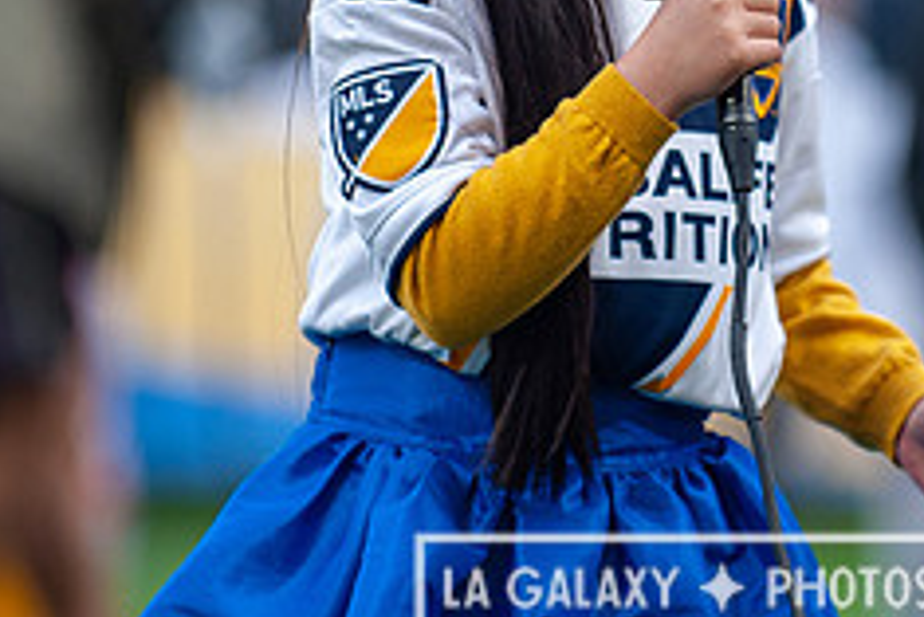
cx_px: 692
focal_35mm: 468
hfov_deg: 4.4
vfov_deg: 2.9
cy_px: -4
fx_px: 12019
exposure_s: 1/640
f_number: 2.8
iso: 640
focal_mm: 190
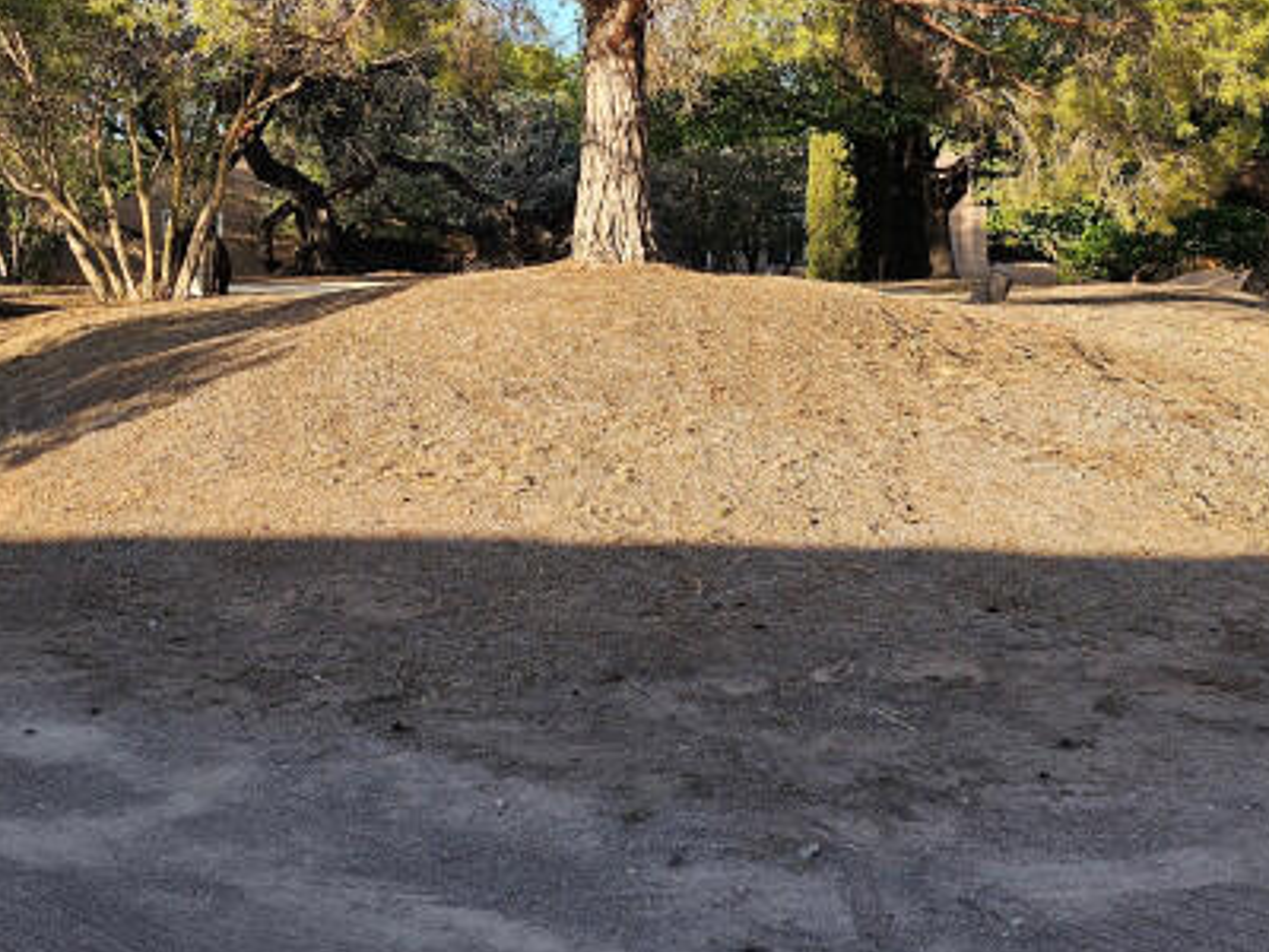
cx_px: 523
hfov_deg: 41.1
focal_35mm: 46
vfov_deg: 31.1
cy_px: 263
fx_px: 1686
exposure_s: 1/246
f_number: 1.7
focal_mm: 6.3
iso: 10
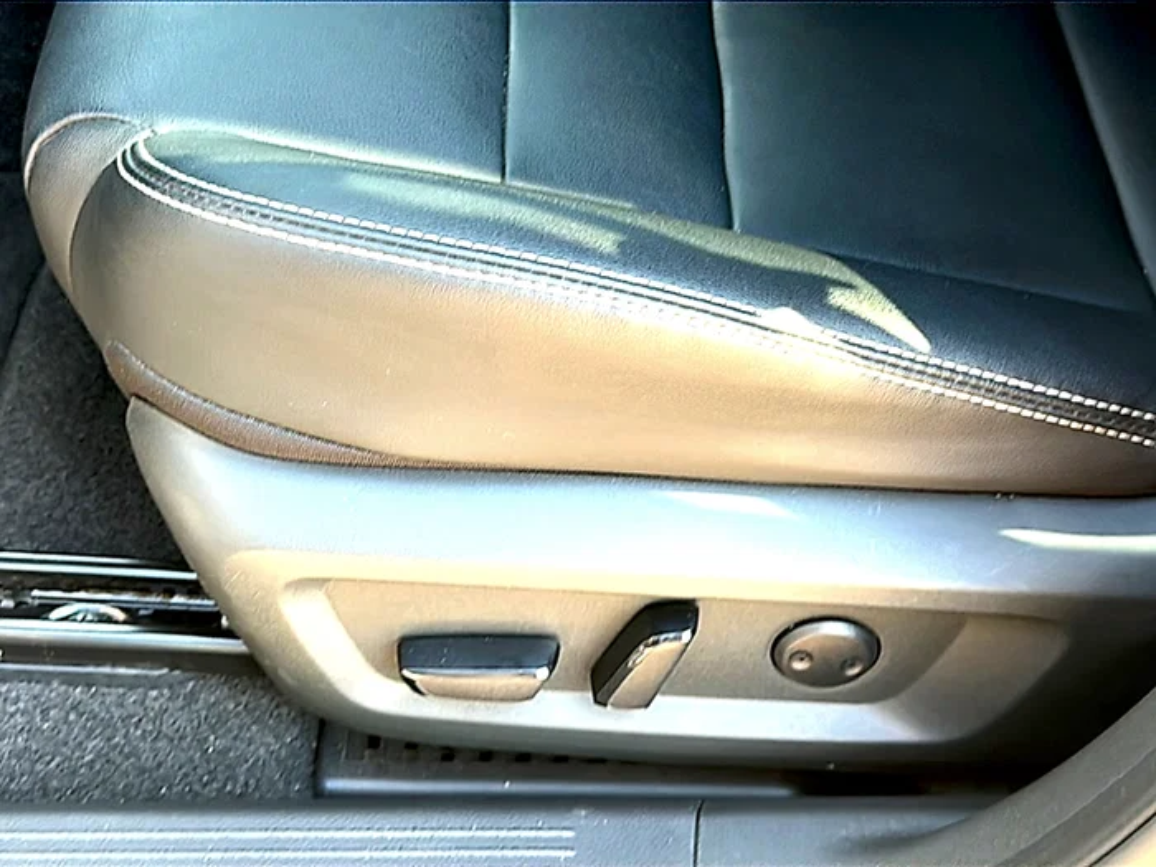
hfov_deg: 45.8
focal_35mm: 41
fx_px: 1369
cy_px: 434
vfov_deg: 35.1
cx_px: 578
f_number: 1.78
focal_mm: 6.86
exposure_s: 1/117
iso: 80
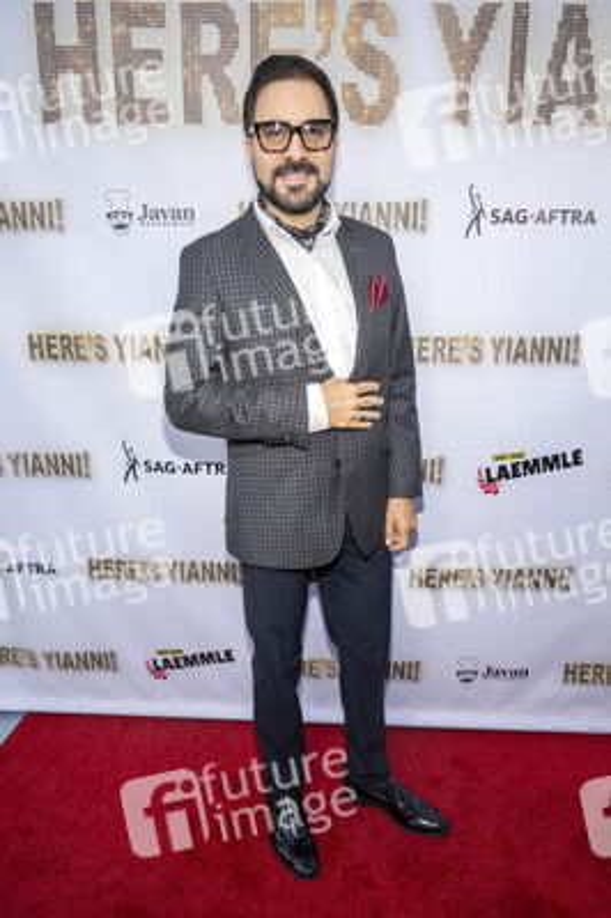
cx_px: 306
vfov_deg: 73.8
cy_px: 459
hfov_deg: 53.1
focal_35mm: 24
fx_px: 612
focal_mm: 24
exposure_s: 1/200
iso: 640
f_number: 6.3
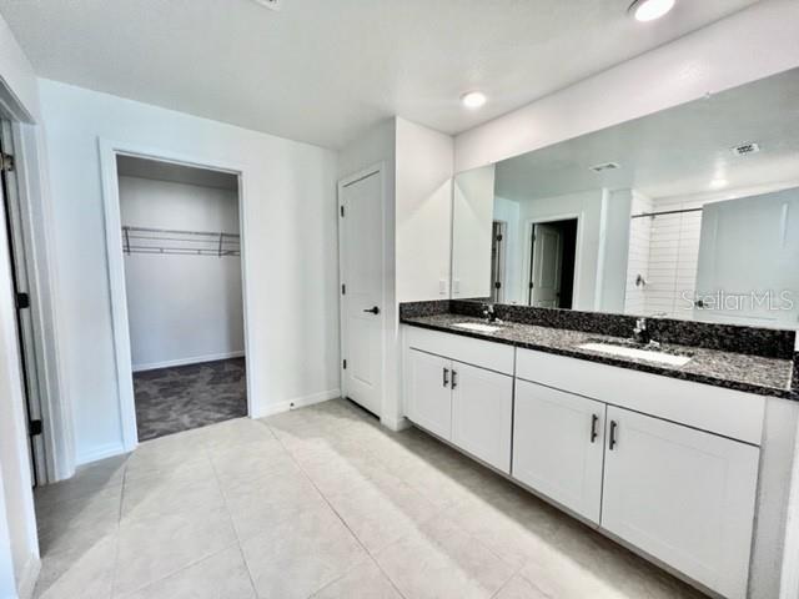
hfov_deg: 106.2
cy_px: 300
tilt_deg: -5.3
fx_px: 300
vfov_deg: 89.9
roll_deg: +0.0
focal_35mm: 13
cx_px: 400
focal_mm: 1.57
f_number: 1.8
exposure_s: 1/120
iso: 160
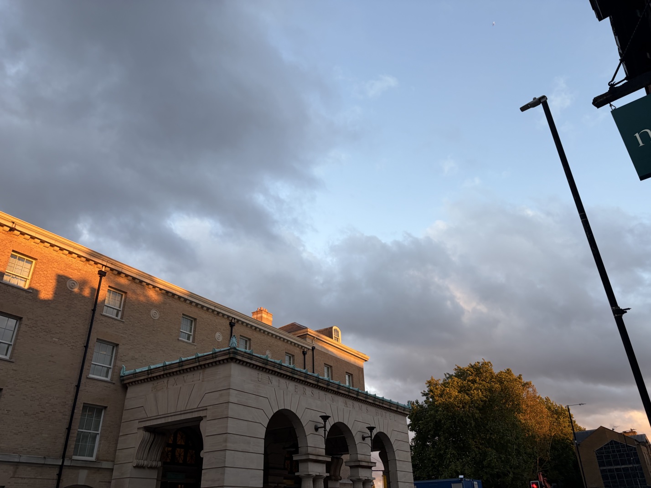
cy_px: 244
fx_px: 489
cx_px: 326
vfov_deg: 53.1
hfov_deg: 67.3
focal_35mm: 26
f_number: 1.6
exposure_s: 1/253
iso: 40
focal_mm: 5.96
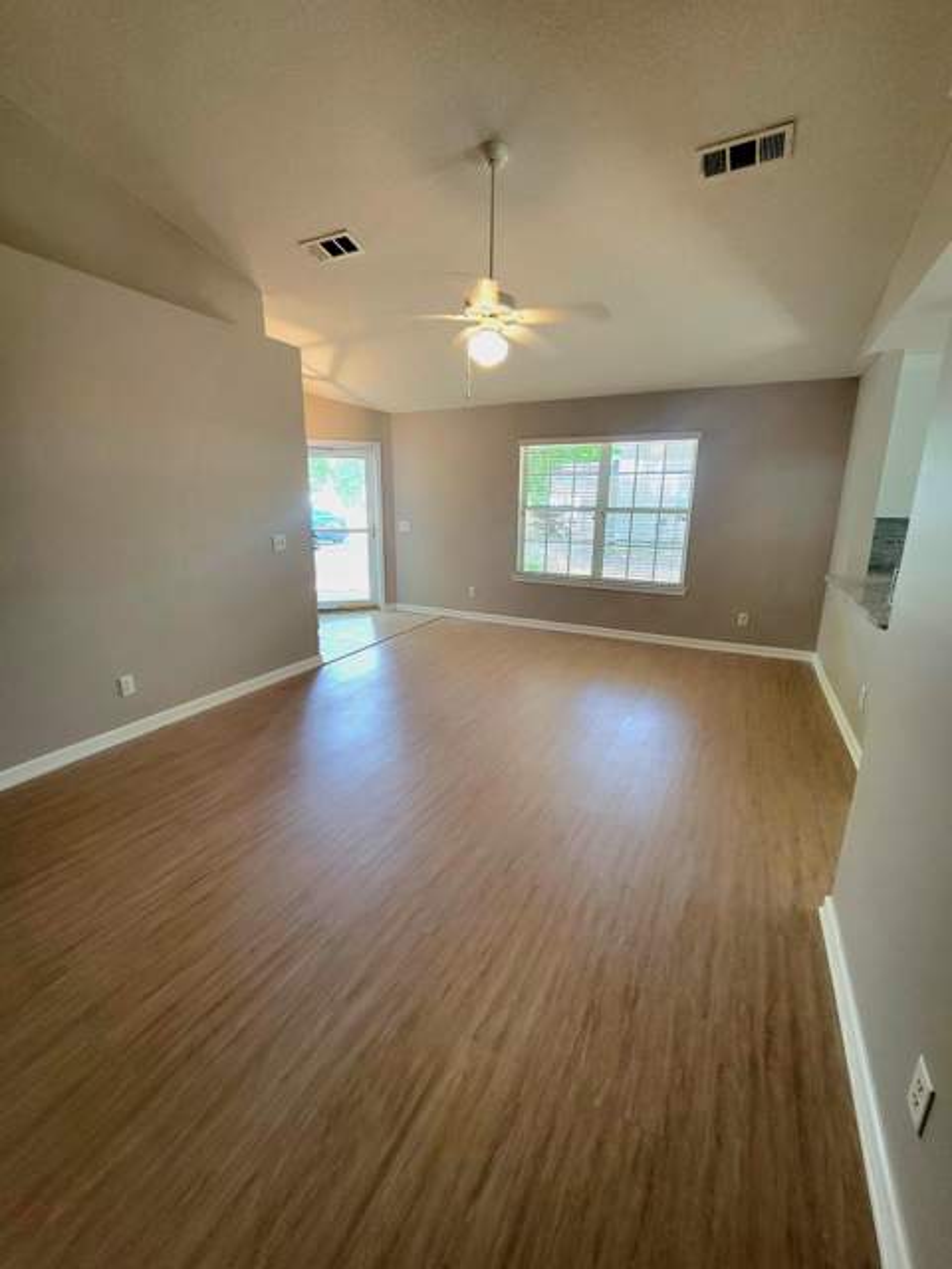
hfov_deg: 89.9
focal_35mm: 13
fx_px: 477
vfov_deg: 106.2
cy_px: 634
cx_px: 476
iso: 160
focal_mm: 2.2
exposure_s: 1/60.2
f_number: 2.2
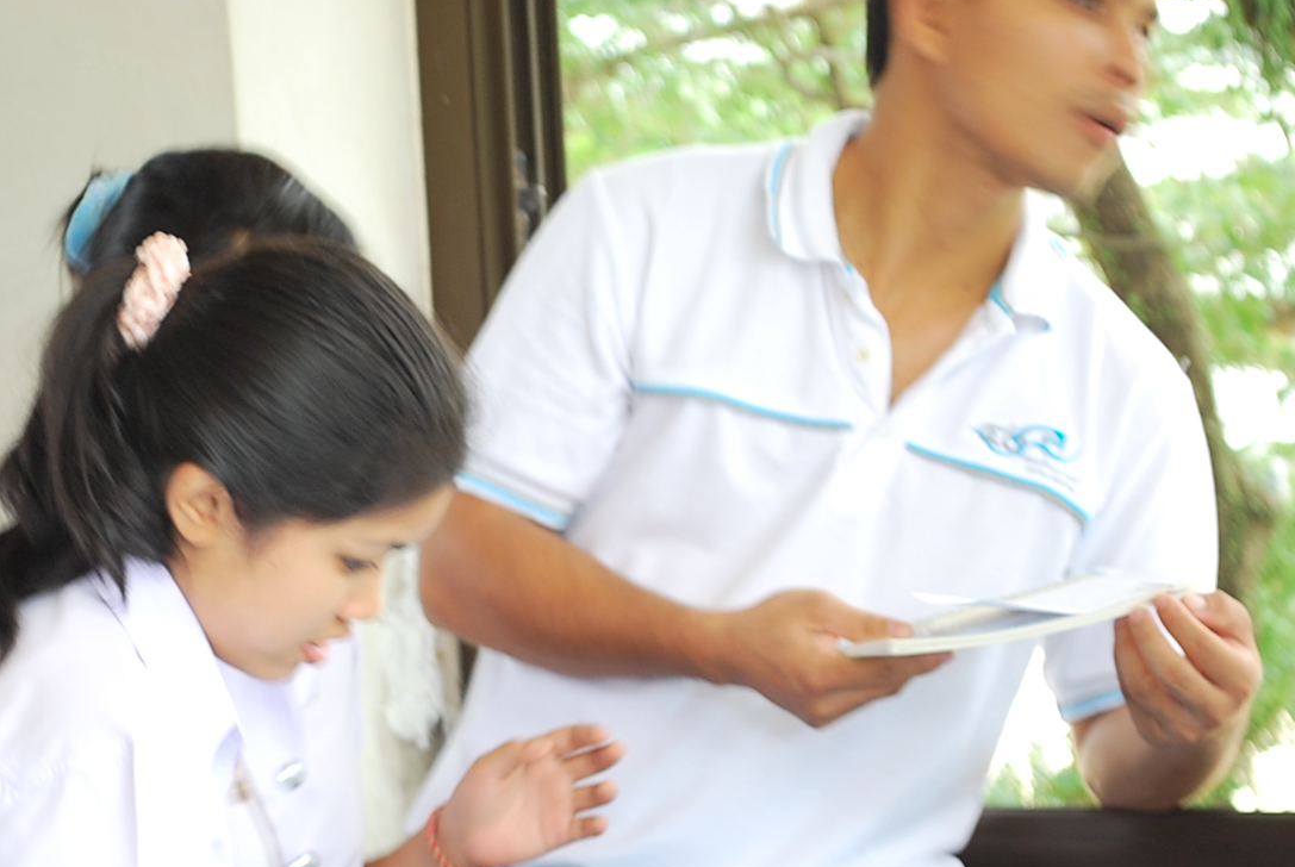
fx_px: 5291
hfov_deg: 13.9
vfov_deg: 9.3
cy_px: 730
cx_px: 294
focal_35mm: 147
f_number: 5.6
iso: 200
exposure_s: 1/15
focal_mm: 55
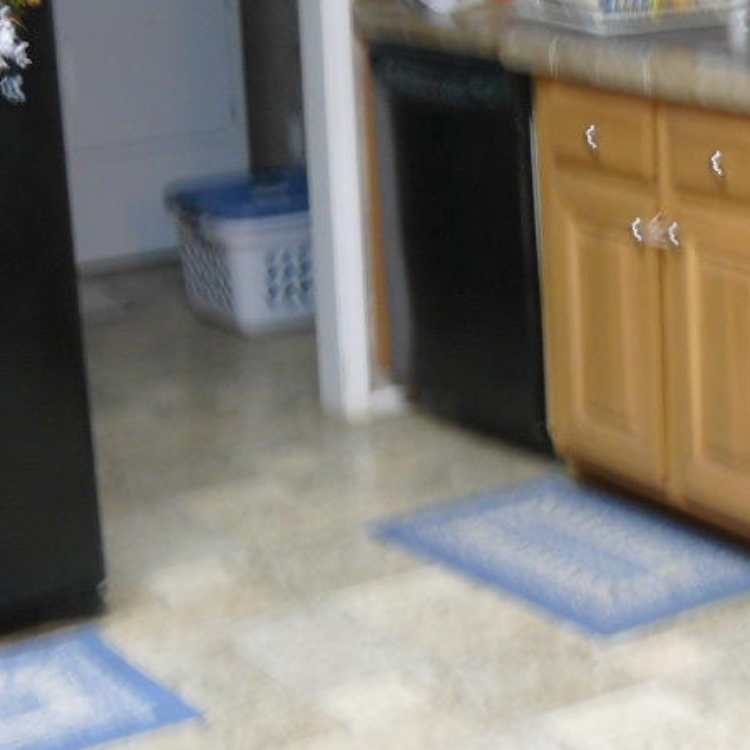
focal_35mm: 91
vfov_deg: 19.0
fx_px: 2231
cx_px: 735
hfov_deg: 18.6
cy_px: 218
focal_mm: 6
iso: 100
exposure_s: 1/2.5
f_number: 2.8
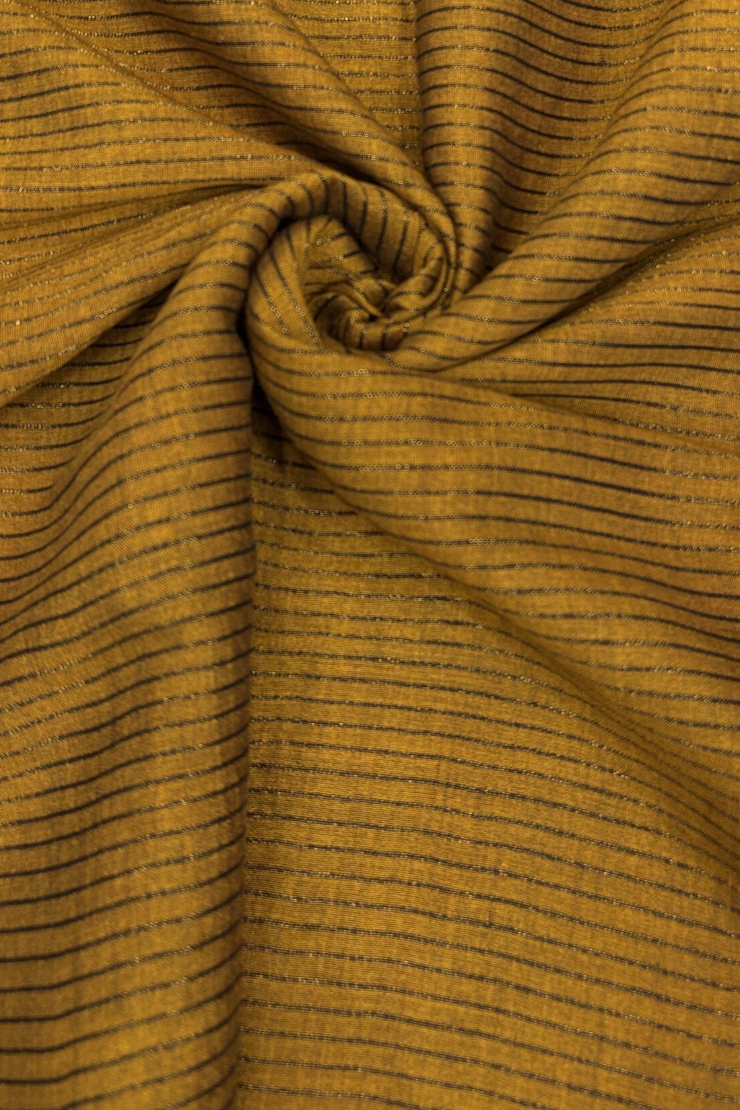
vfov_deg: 44.9
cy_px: 288
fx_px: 1295
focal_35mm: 42
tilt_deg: -71.4
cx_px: 332
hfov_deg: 31.9
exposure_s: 1/100
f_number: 1.6
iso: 64
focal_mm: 5.96
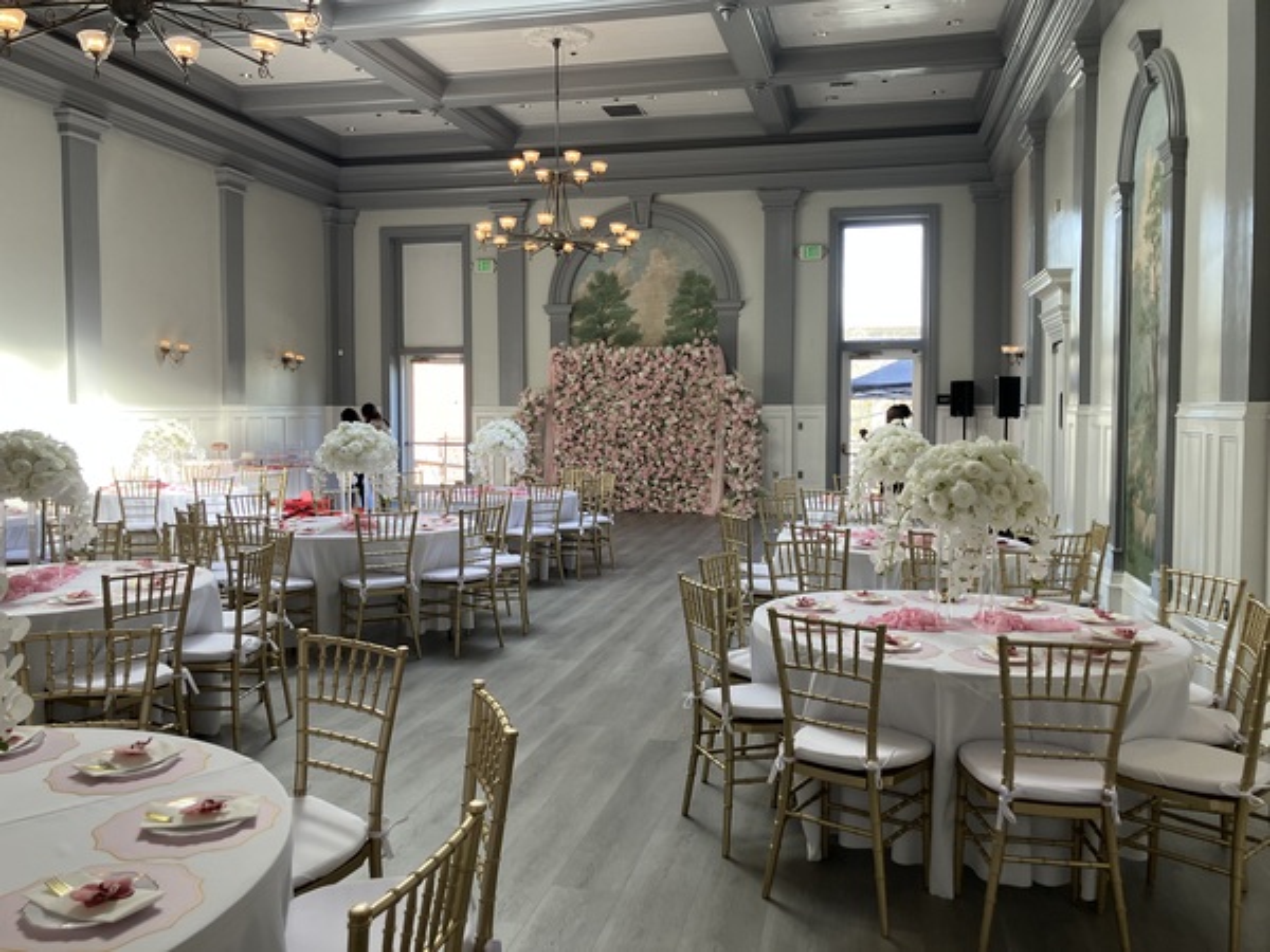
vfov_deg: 49.7
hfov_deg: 63.4
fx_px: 1027
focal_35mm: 28
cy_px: 476
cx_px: 635
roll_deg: -0.8
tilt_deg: -4.2
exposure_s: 1/120
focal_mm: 3.99
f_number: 1.8
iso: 50
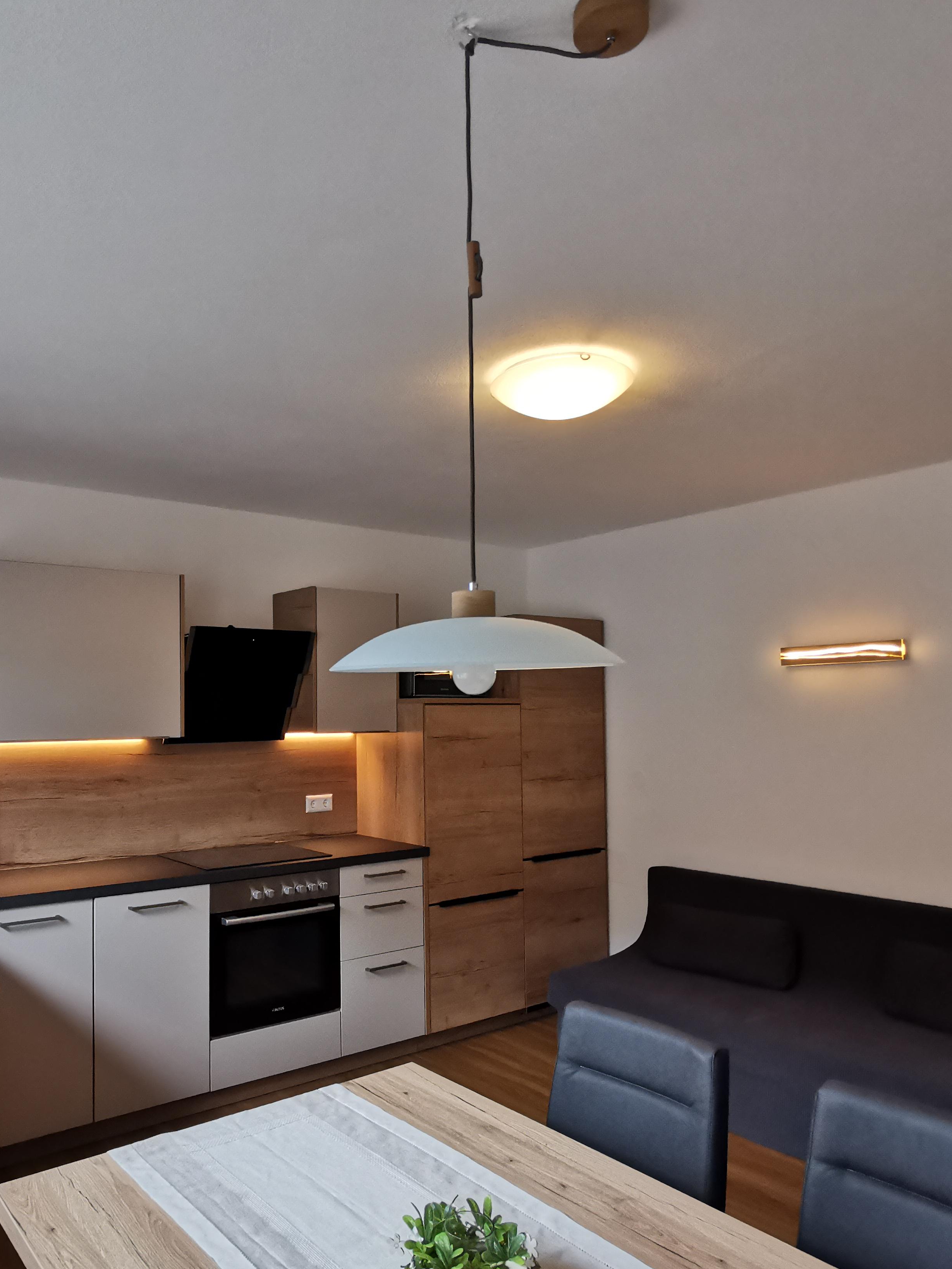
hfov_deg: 54.4
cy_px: 686
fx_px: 917
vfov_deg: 69.3
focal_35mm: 25
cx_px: 375
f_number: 2.2
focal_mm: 2.35
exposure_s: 1/60
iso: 125
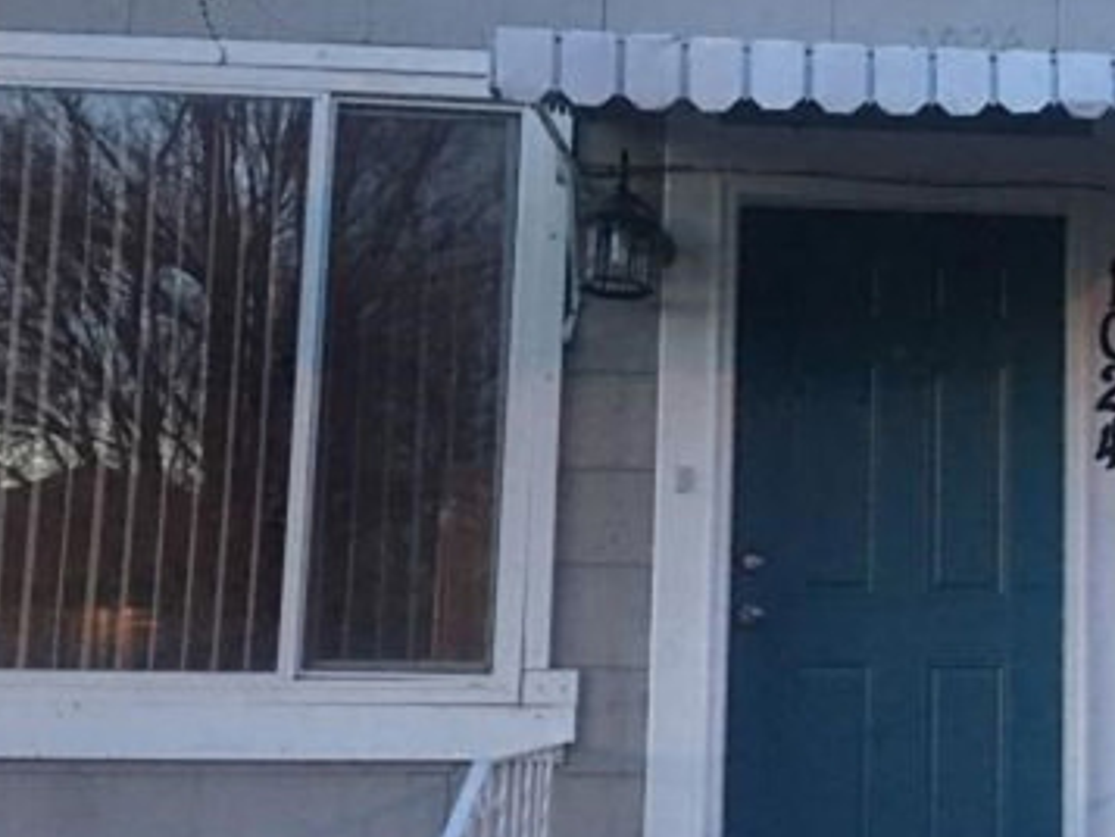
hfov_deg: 35.1
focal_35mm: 52
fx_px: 1676
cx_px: 956
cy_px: 518
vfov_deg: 28.0
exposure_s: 1/4
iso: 160
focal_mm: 4.15
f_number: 2.2
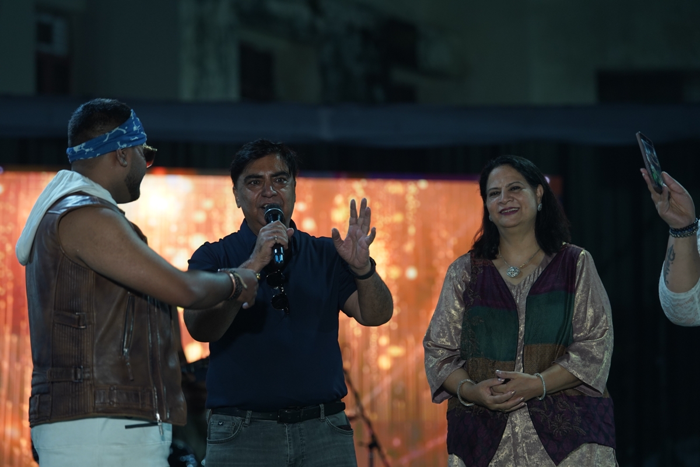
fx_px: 2080
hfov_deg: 19.1
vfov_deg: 12.8
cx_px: 350
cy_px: 234
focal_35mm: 107
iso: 1000
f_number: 2.8
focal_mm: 107
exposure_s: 1/160
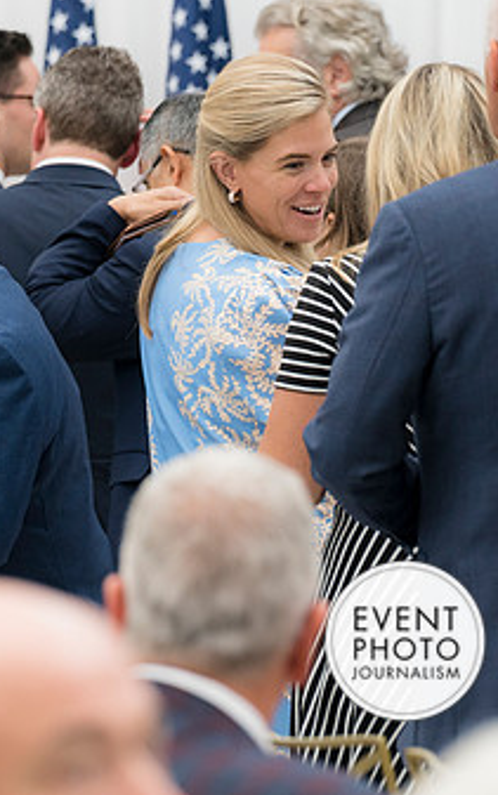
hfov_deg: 3.3
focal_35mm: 394
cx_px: -120
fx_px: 8545
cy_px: 342
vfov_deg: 5.3
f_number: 4
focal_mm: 150
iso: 400
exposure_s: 1/160
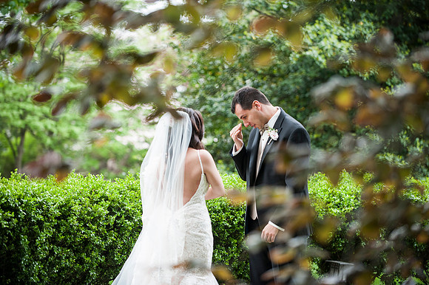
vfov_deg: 11.0
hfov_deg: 16.4
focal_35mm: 125
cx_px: 214
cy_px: 142
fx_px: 1489
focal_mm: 125
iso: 800
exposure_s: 1/800
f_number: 2.8
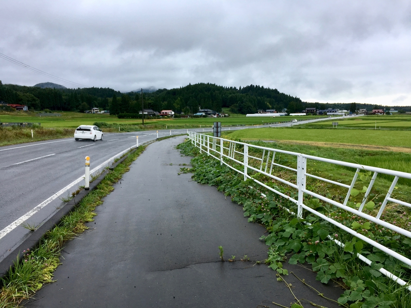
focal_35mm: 29
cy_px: 154
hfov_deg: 61.7
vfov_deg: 48.2
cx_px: 206
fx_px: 344
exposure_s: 1/363
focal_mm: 4.15
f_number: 2.2
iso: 25
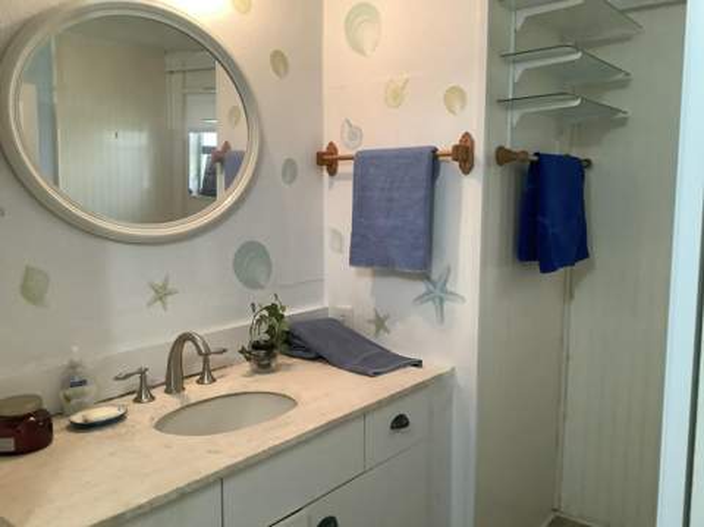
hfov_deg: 58.4
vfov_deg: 45.4
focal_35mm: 31
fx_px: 630
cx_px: 352
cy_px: 264
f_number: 2.4
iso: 250
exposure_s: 1/60
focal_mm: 3.3
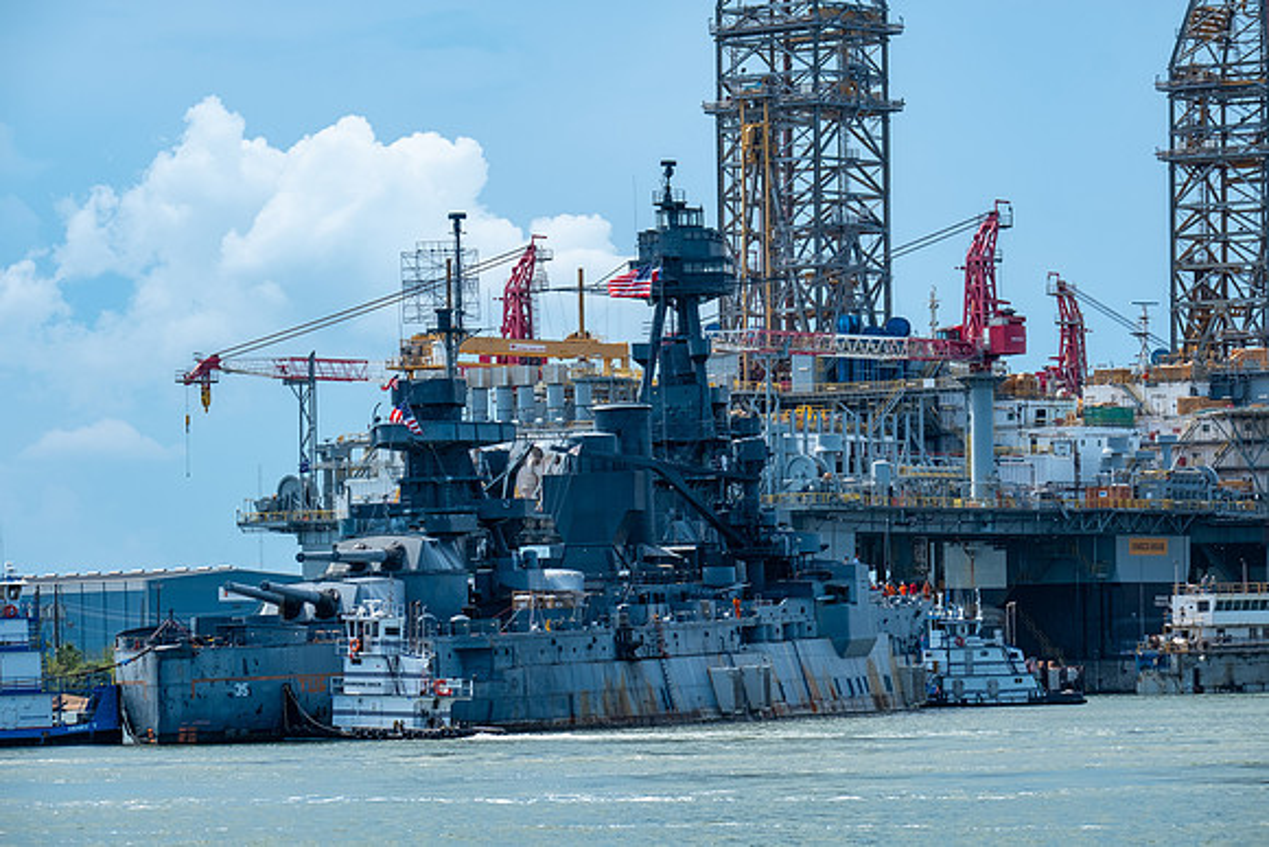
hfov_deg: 13.7
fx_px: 5288
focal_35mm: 150
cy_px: 424
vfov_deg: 9.2
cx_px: 634
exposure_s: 1/350
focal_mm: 99.8
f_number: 7.1
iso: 200
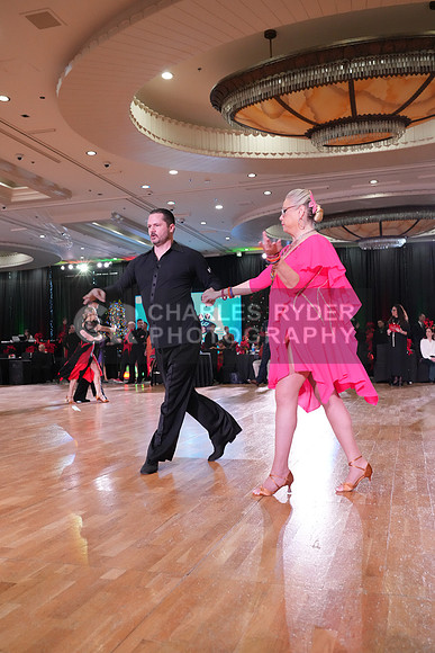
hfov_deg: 41.1
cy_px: 326
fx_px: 580
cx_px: 218
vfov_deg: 58.7
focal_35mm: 32
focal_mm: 32
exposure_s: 1/320
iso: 5000
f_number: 5
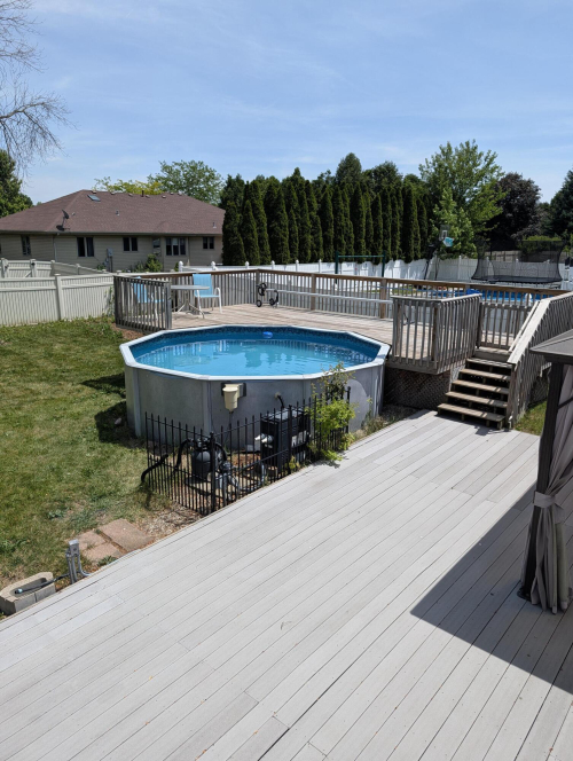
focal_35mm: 24
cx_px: 286
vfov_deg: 71.5
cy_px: 380
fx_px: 528
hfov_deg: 56.9
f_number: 1.68
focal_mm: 6.9
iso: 23
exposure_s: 1/1214
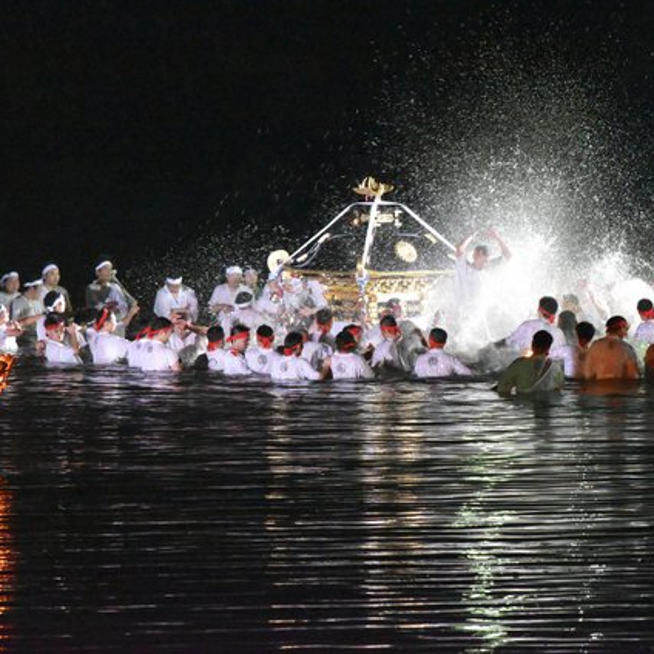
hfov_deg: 4.1
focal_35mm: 423
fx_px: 9042
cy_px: 326
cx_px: 430
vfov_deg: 4.1
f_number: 5.3
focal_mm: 220
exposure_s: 1/125
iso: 12800
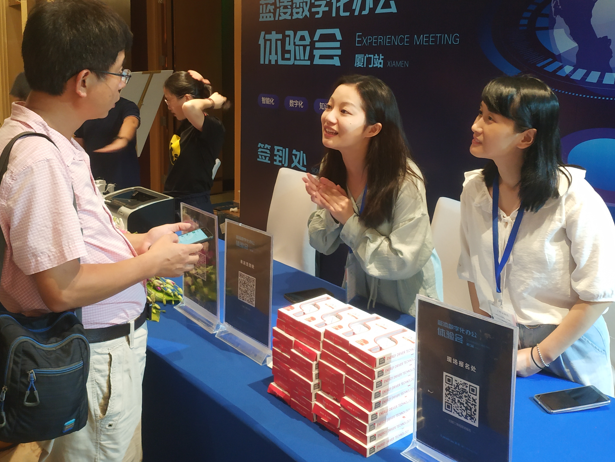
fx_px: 764
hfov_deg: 43.8
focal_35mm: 43
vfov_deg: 33.4
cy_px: 167
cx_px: 283
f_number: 2
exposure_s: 1/17
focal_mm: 4.5
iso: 718
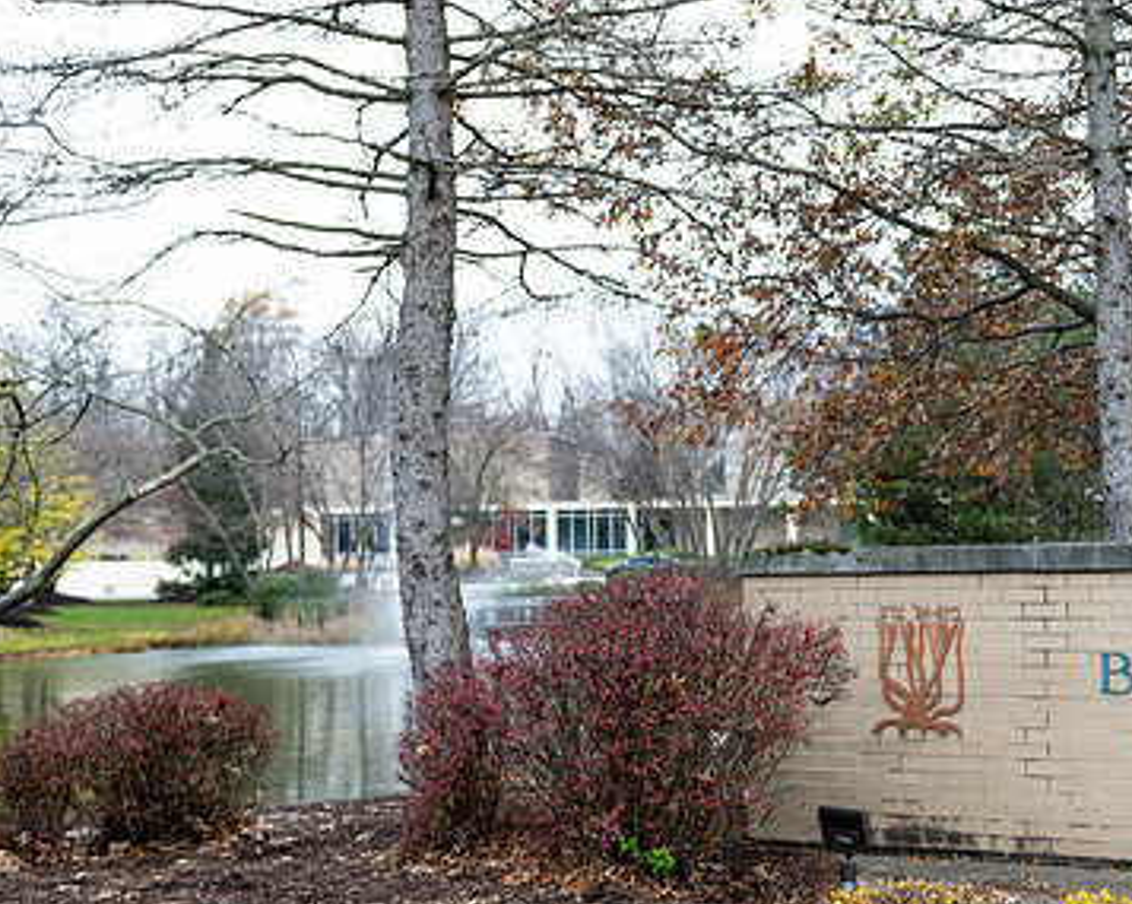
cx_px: 862
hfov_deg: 31.9
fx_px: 1942
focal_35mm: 58
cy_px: 506
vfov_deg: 26.2
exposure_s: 1/160
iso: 200
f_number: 3.5
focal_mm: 38
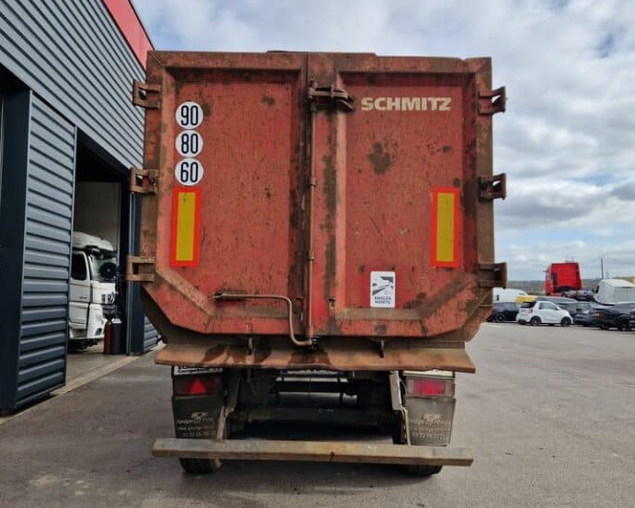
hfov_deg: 68.1
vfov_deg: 56.8
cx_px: 311
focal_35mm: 25
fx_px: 470
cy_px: 258
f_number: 1.8
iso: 50
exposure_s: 1/1120
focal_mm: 5.4
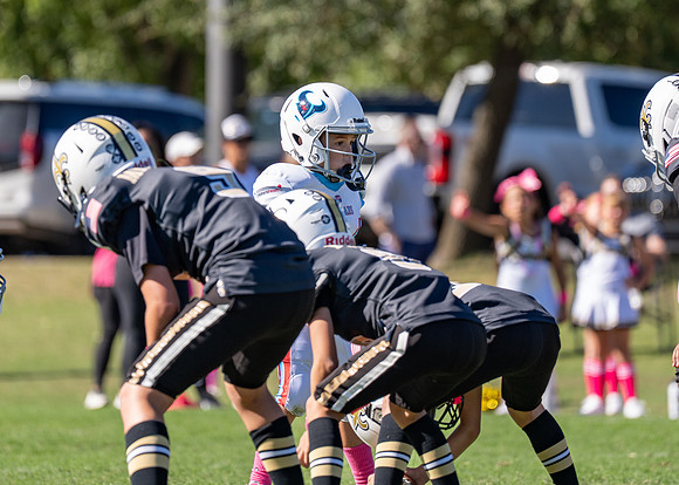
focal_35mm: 399
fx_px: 7694
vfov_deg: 3.6
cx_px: 335
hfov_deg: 5.1
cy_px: 123
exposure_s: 1/2000
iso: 160
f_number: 2.8
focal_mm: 200
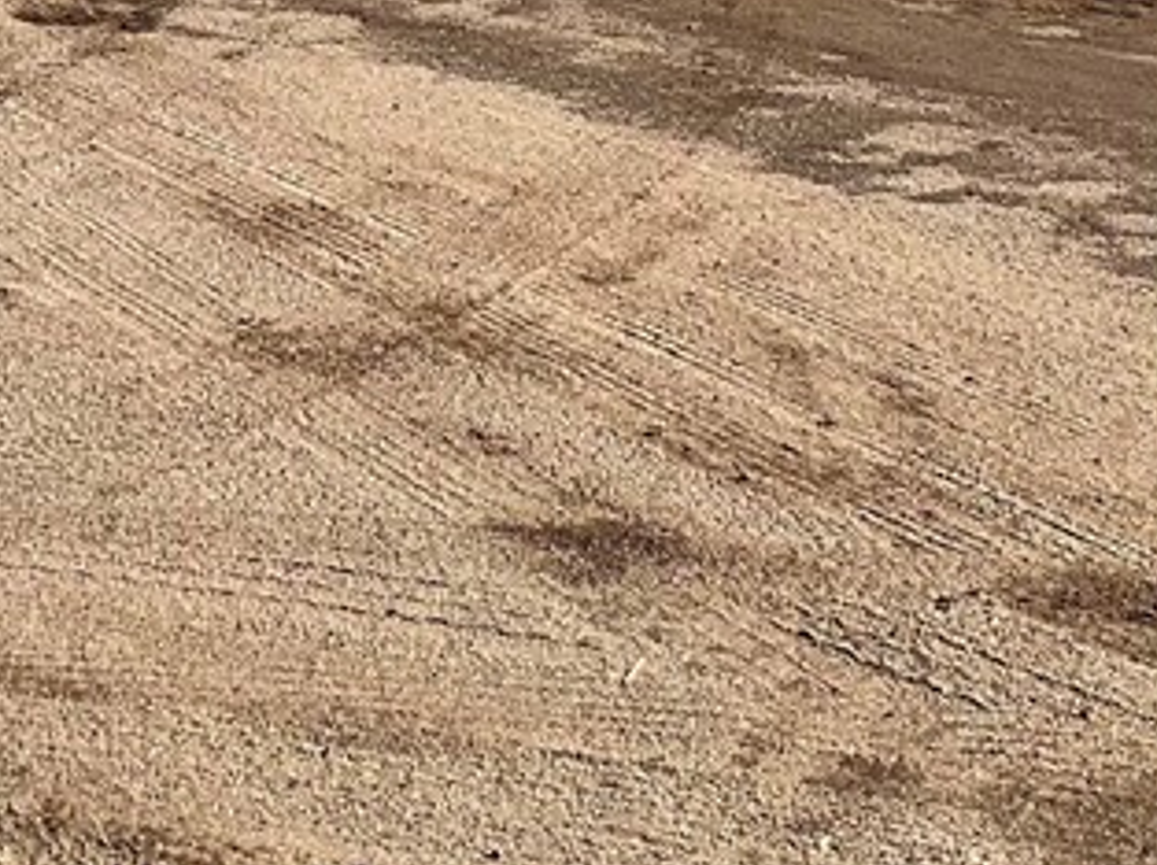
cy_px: -499
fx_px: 3172
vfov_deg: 14.3
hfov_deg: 20.3
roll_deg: -0.3
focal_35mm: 95
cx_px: 148
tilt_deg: -2.3
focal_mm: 3
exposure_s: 1/3125
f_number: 1.8
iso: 16
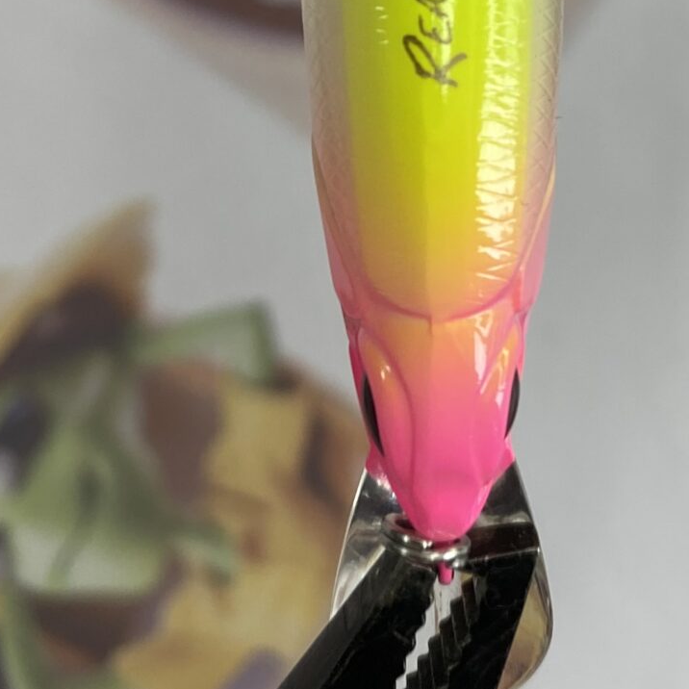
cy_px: -174
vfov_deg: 20.3
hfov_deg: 21.8
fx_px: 1779
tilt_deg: -78.4
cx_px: 497
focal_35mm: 79
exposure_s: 1/120
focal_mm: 4.25
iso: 64
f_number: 1.8
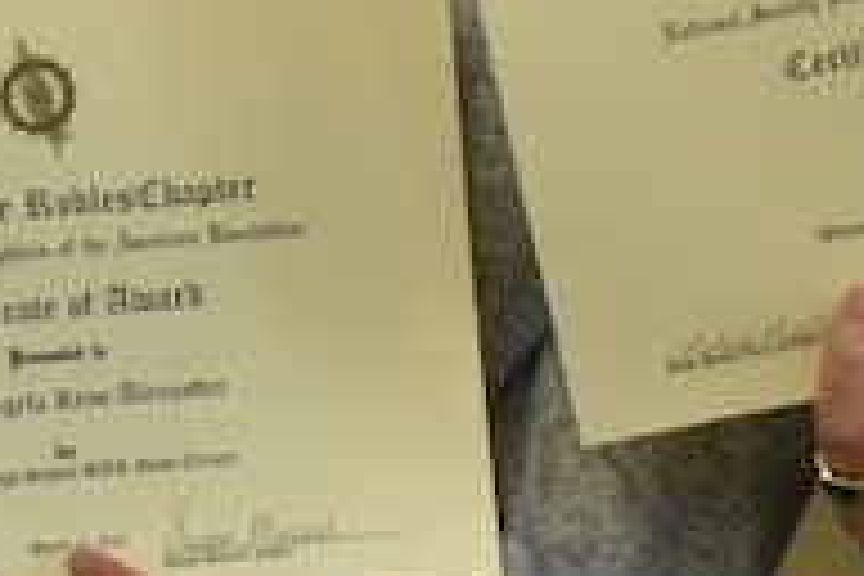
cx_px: 220
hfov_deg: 9.1
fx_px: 5400
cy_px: -657
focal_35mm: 225
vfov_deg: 5.9
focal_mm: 24
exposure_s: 1/25
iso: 140
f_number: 3.8
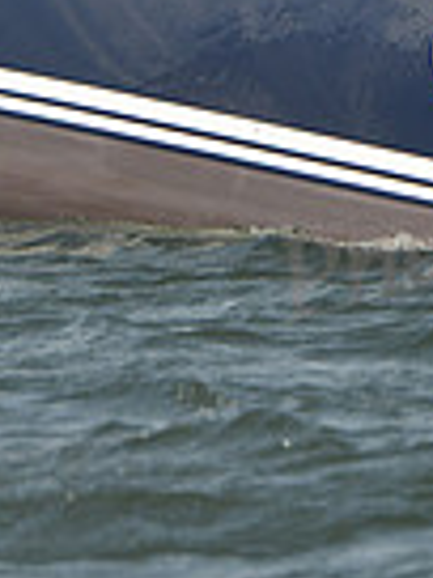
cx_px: 64
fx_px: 13326
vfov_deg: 2.5
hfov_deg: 1.9
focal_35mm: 799
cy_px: 49
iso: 280
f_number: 7.1
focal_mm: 195
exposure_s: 1/1600
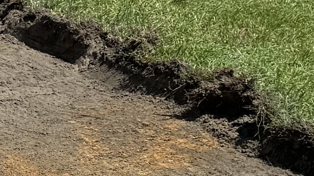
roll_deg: -0.1
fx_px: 1648
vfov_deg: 6.1
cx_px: -562
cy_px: 25
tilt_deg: -14.0
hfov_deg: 9.2
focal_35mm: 198
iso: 80
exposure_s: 1/5348
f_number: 1.78
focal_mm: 6.86
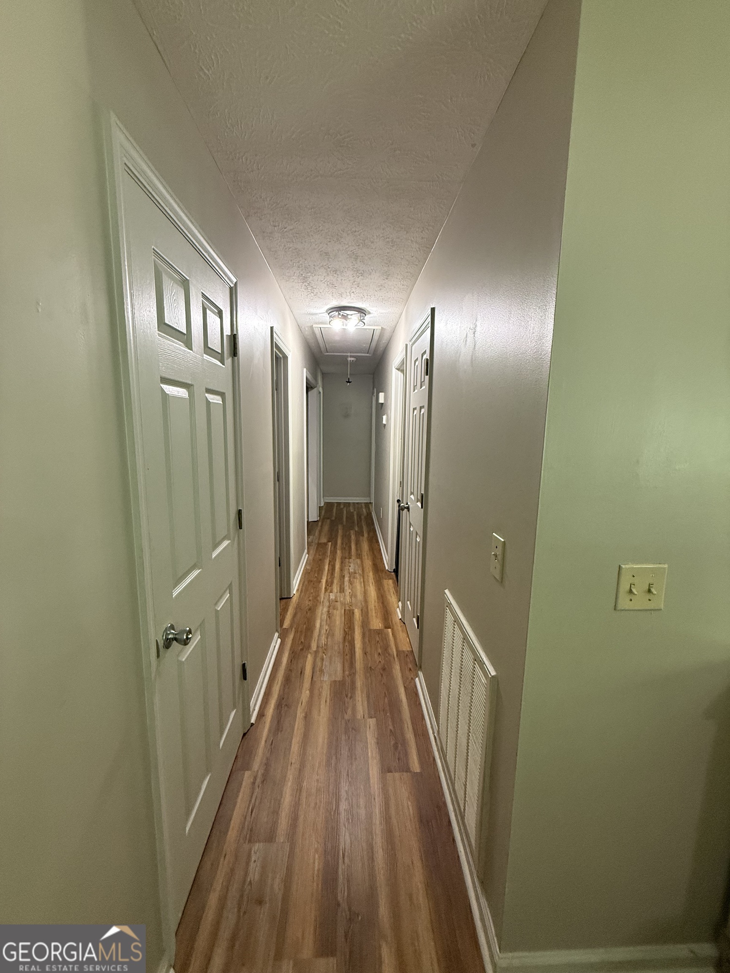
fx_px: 394
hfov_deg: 85.7
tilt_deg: -8.8
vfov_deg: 102.1
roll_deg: -0.8
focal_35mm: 14
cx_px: 365
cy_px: 486
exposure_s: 1/60
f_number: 2.2
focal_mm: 2.22
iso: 320
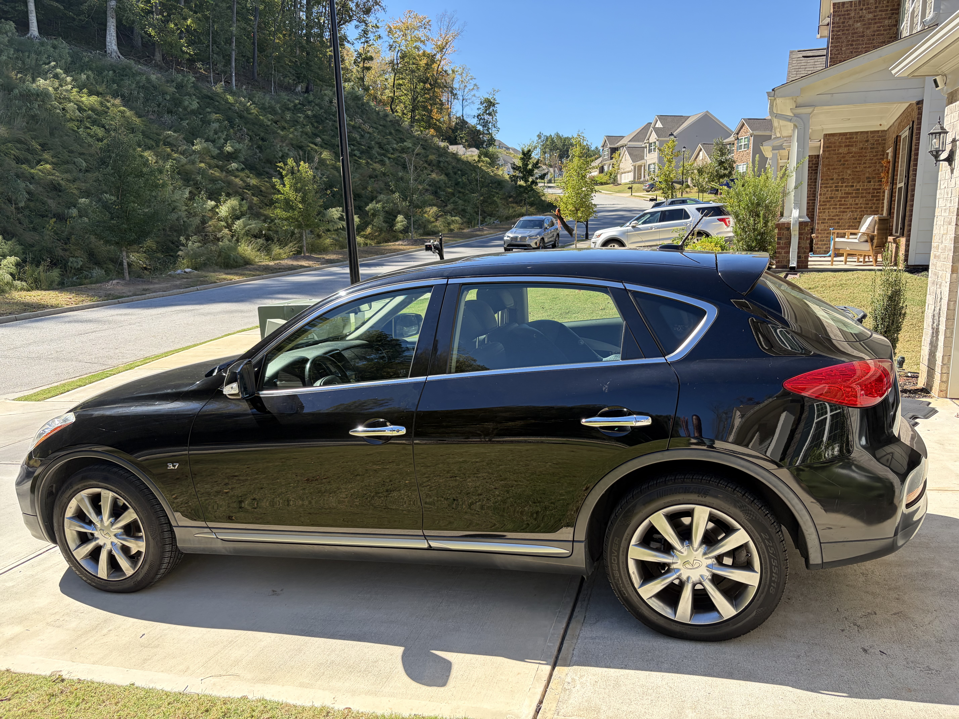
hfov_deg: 67.3
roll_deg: +1.0
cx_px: 480
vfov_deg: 53.1
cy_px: 360
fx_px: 720
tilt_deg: -9.9
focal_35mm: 26
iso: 64
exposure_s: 1/1175
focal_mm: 5.96
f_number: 1.6
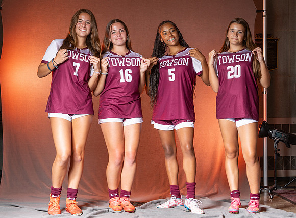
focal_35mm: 75
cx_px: 156
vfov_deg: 19.4
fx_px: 637
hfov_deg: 26.2
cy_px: 77
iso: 80
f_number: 8
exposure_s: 1/160
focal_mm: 31
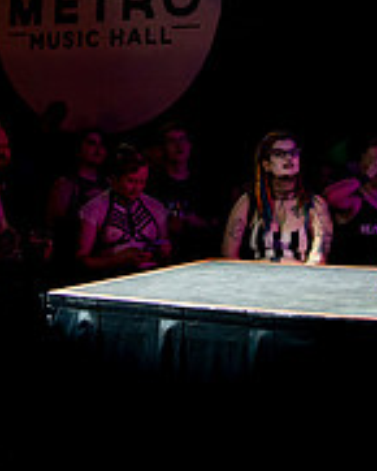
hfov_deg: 21.3
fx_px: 1003
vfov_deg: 25.0
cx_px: 185
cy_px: -10
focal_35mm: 72
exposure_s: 1/80
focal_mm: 24
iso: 5000
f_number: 4
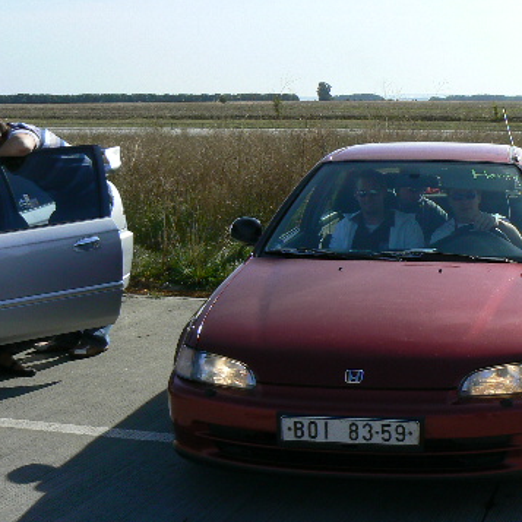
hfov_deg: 28.9
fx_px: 972
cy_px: 275
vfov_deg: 30.0
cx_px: 466
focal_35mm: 57
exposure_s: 1/400
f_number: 7.1
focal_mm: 6
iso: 80
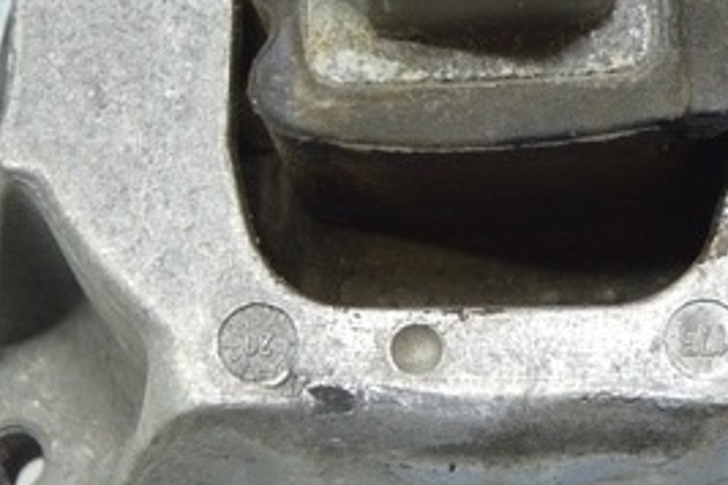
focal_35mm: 115
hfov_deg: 17.8
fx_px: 2325
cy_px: 4
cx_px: 431
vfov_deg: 11.8
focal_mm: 20
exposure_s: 1/40
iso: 400
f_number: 3.5
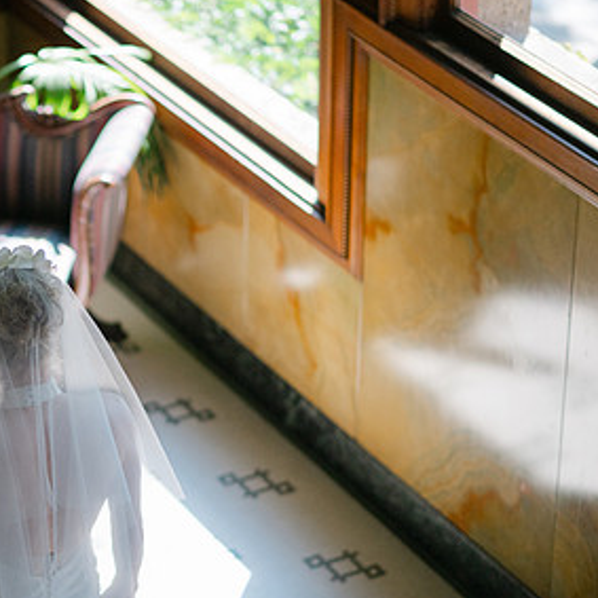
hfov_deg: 11.7
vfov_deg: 11.8
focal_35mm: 148
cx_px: 0
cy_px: 345
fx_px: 2893
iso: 400
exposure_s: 1/1600
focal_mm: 85
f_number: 1.8
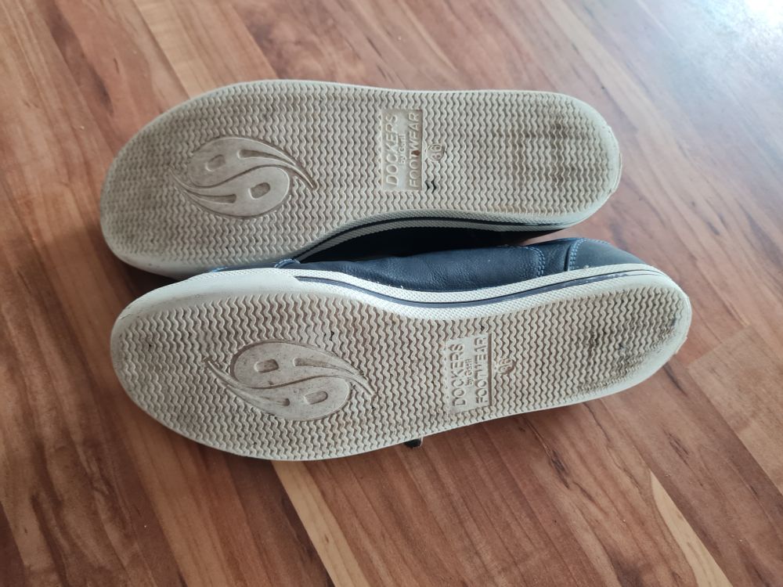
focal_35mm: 26
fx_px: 588
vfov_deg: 53.1
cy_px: 294
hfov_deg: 67.3
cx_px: 392
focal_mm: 5.4
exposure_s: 1/50
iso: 200
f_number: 1.8
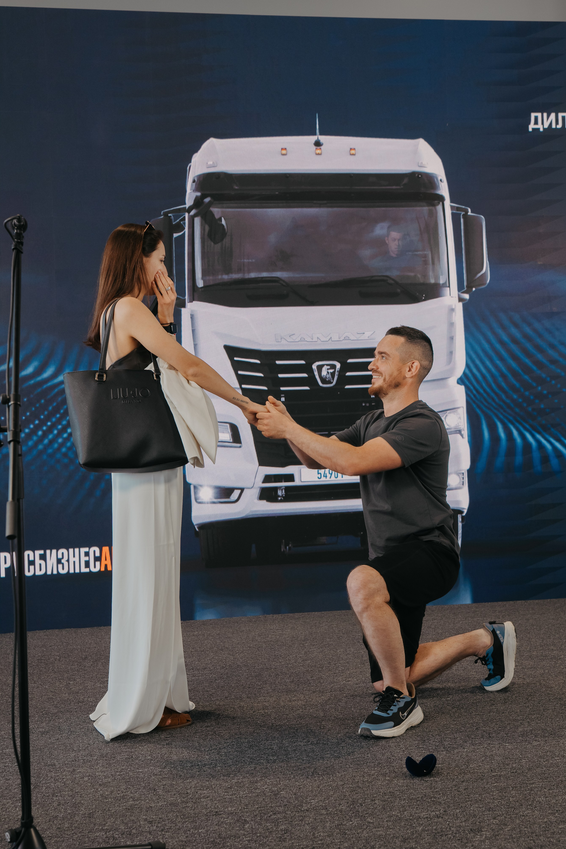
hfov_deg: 31.9
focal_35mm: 42
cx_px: 289
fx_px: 991
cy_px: 423
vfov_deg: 46.4
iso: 500
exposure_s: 1/125
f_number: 4.5
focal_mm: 41
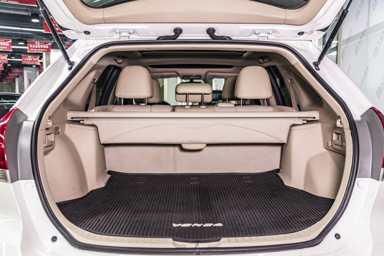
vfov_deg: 40.0
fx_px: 352
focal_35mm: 33
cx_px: 191
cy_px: 126
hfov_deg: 57.2
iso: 1000
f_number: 4.5
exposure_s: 1/50
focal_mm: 32
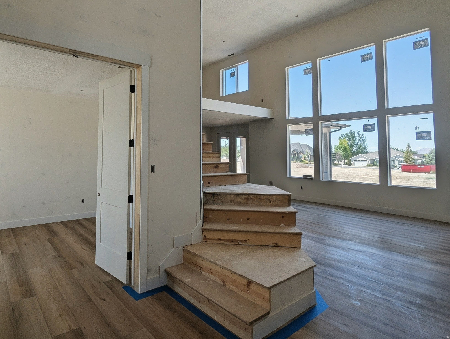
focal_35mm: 16
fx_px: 208
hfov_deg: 94.4
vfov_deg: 78.2
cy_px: 170
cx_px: 225
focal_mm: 2.35
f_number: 2.2
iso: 52
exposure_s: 1/871
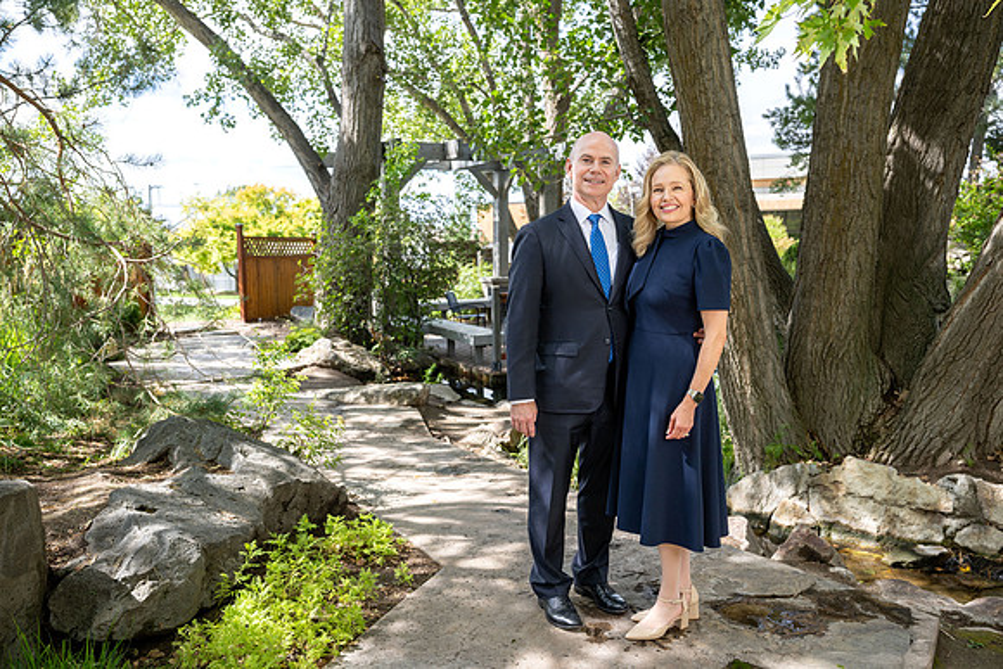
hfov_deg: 60.3
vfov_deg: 42.4
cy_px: 334
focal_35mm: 31
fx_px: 863
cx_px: 502
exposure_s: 1/400
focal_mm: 30
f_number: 4
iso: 100
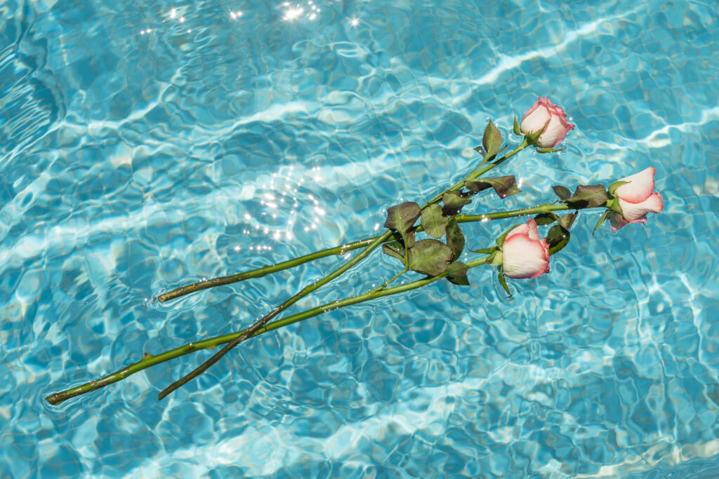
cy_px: 240
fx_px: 1498
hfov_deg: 27.0
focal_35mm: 75
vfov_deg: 18.2
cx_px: 360
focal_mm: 50
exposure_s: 1/800
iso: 100
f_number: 7.1
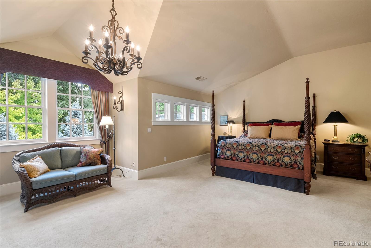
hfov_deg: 96.7
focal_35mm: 16
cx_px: 186
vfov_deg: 73.8
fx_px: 165
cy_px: 124
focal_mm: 16
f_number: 8
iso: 500
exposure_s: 1/3
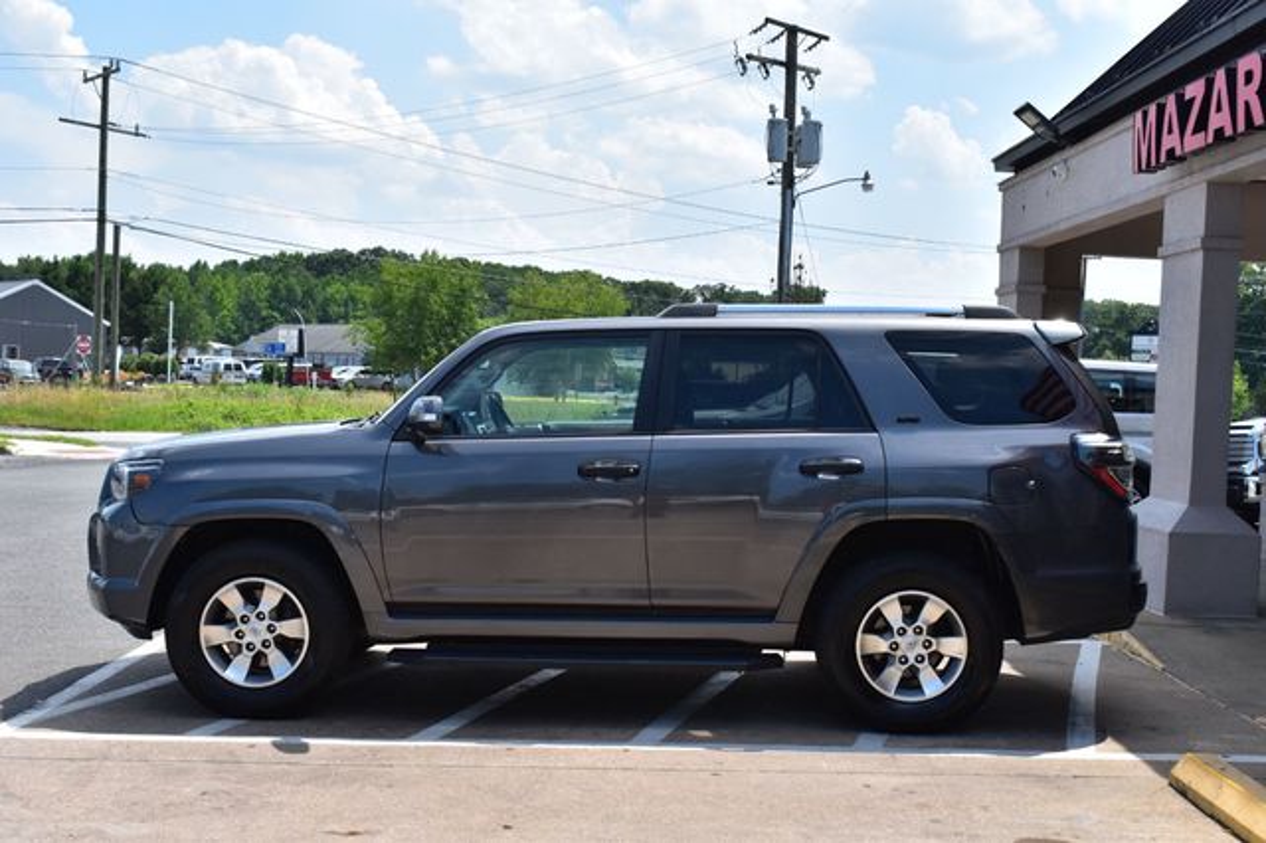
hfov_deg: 43.6
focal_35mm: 45
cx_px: 633
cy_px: 422
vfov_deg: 29.8
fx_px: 1582
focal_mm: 30
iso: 400
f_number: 11
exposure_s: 1/500
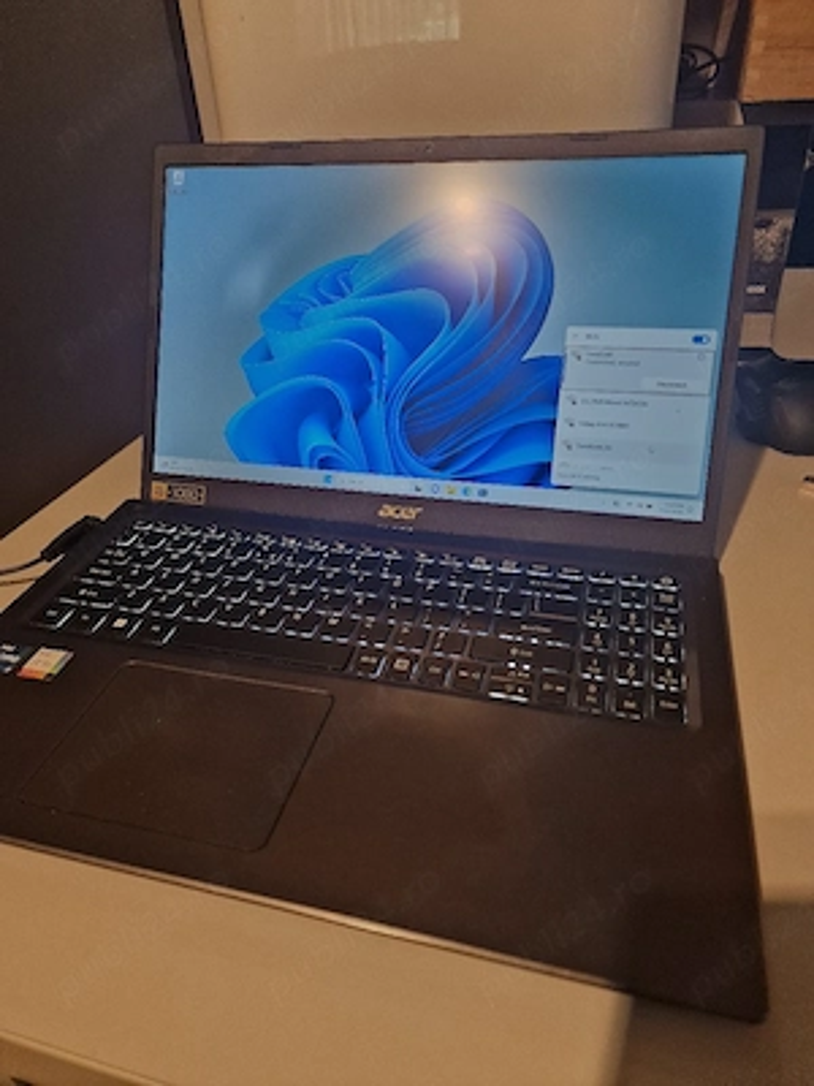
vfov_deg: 73.9
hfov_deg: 58.9
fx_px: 721
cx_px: 407
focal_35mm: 23
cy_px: 543
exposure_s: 1/100
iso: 200
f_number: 1.8
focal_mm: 6.4
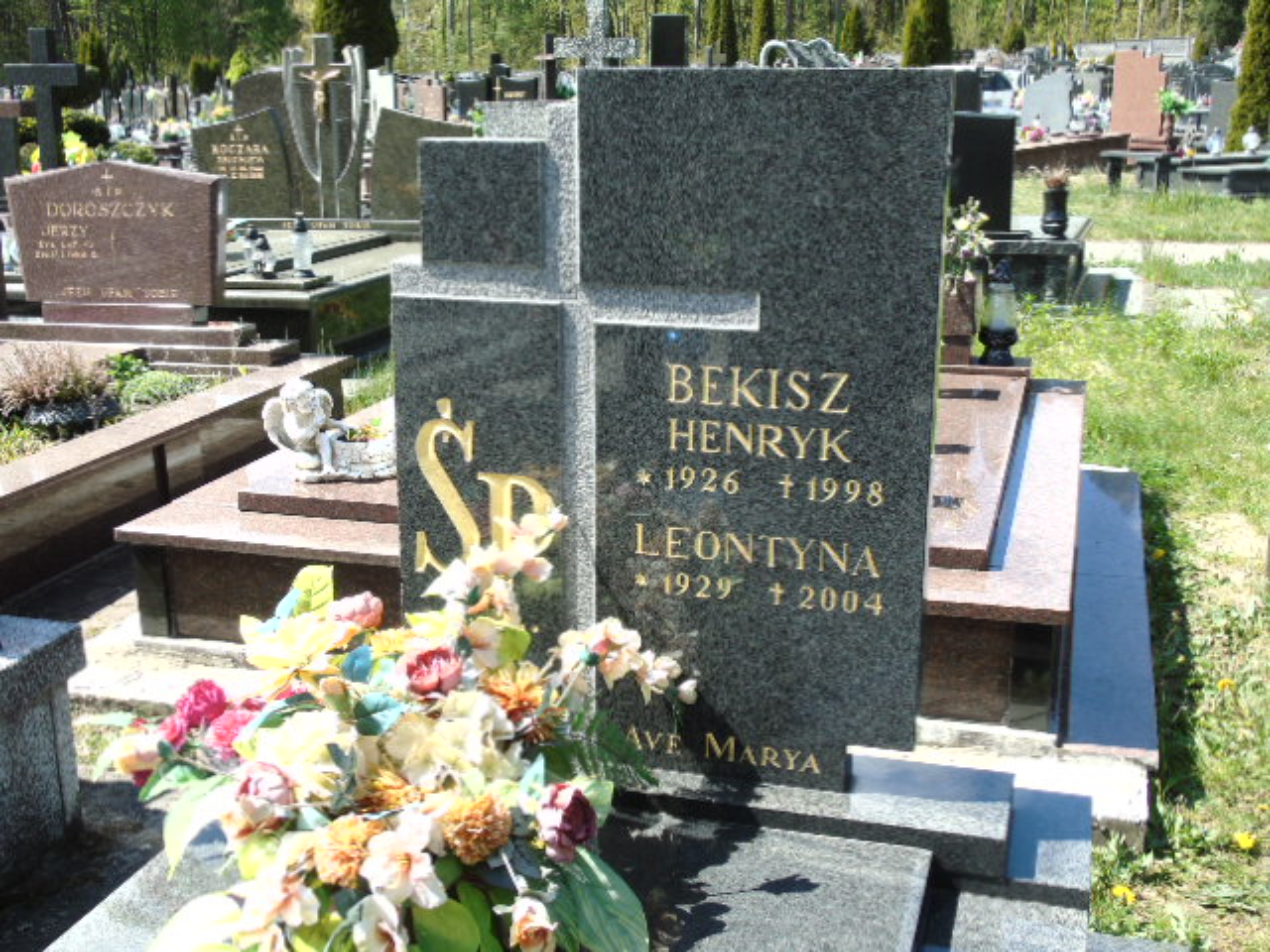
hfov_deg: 46.8
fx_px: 1468
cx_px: 635
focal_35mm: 40
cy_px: 476
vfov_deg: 36.0
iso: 80
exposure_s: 1/320
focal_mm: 7.1
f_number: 3.9
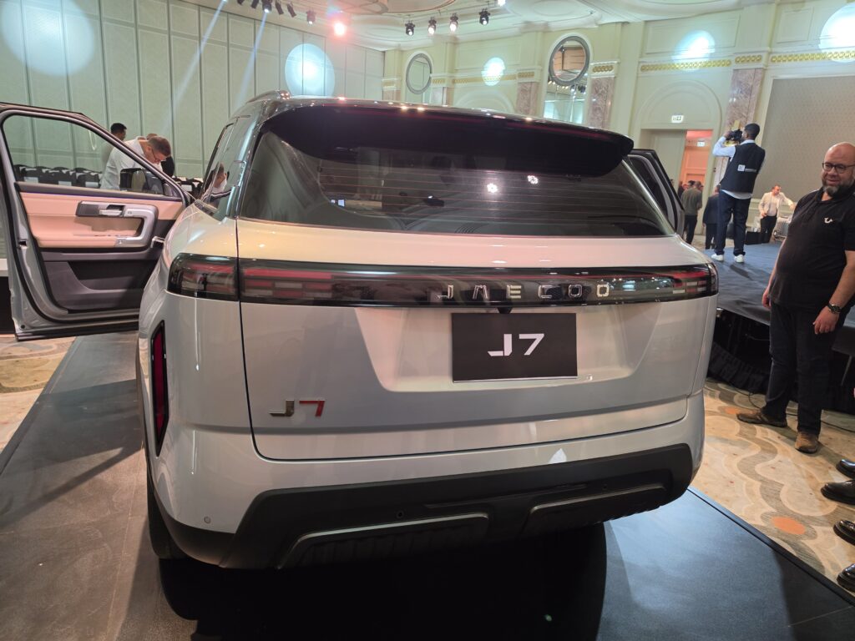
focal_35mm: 23
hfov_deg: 73.9
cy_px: 320
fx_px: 568
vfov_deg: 58.9
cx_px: 428
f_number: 1.4
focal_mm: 6.5
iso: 200
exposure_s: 1/100
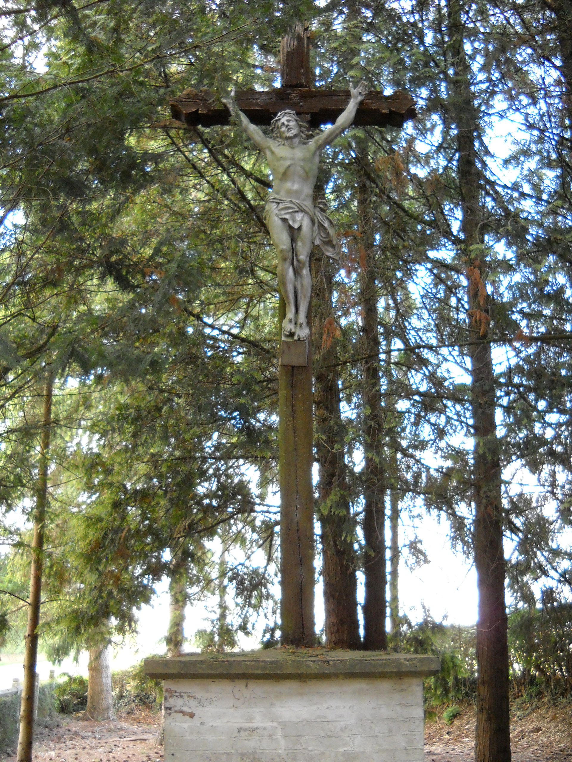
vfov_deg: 45.8
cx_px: 286
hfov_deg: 35.1
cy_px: 381
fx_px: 903
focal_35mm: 41
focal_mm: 6.72
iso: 400
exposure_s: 1/31
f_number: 3.1
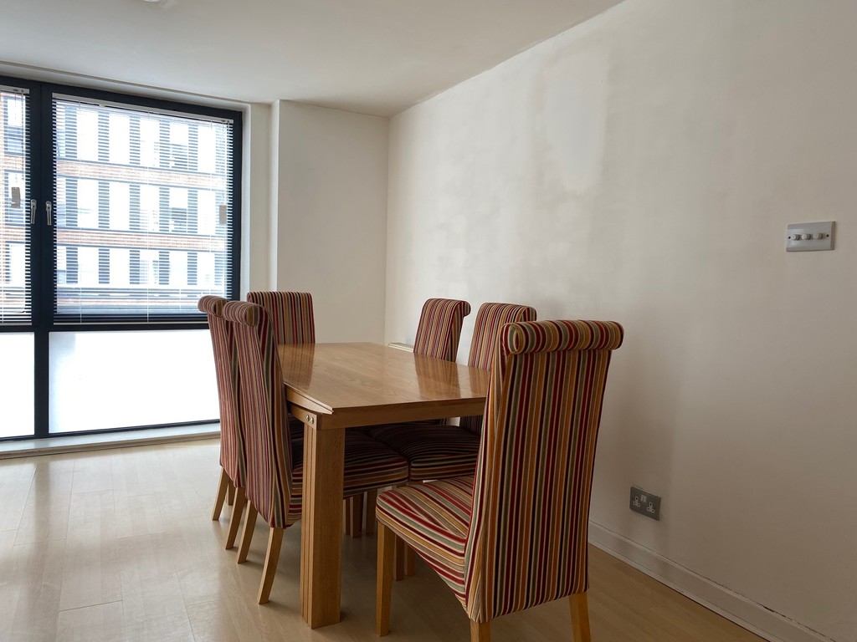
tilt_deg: -2.9
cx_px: 428
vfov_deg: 53.1
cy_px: 321
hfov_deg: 67.3
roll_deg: -1.9
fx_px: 644
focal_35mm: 26
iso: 32
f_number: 1.8
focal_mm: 4.25
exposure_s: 1/100
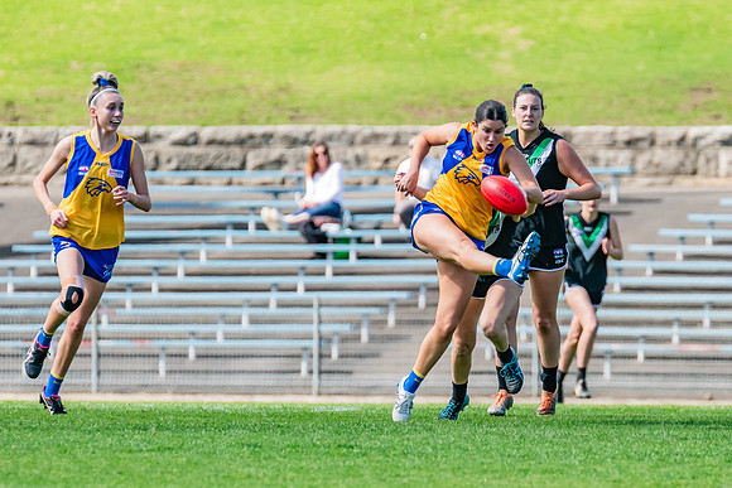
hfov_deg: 2.9
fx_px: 14706
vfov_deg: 1.9
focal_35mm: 723
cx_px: 471
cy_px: 293
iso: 800
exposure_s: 1/1600
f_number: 7.1
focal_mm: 420
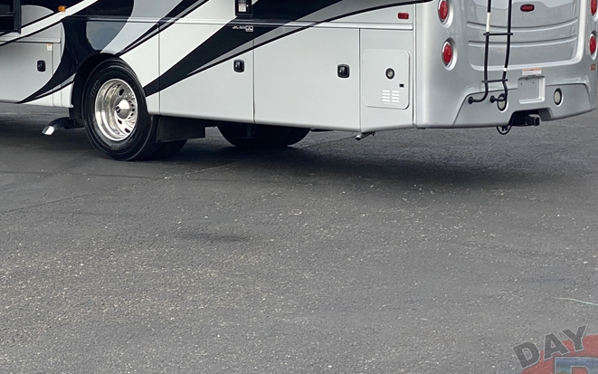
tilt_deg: -0.7
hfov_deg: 20.7
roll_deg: +0.2
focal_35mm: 100
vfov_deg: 13.0
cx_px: 171
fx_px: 1630
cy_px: 33
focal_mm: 6
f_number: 2
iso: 20
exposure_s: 1/1142
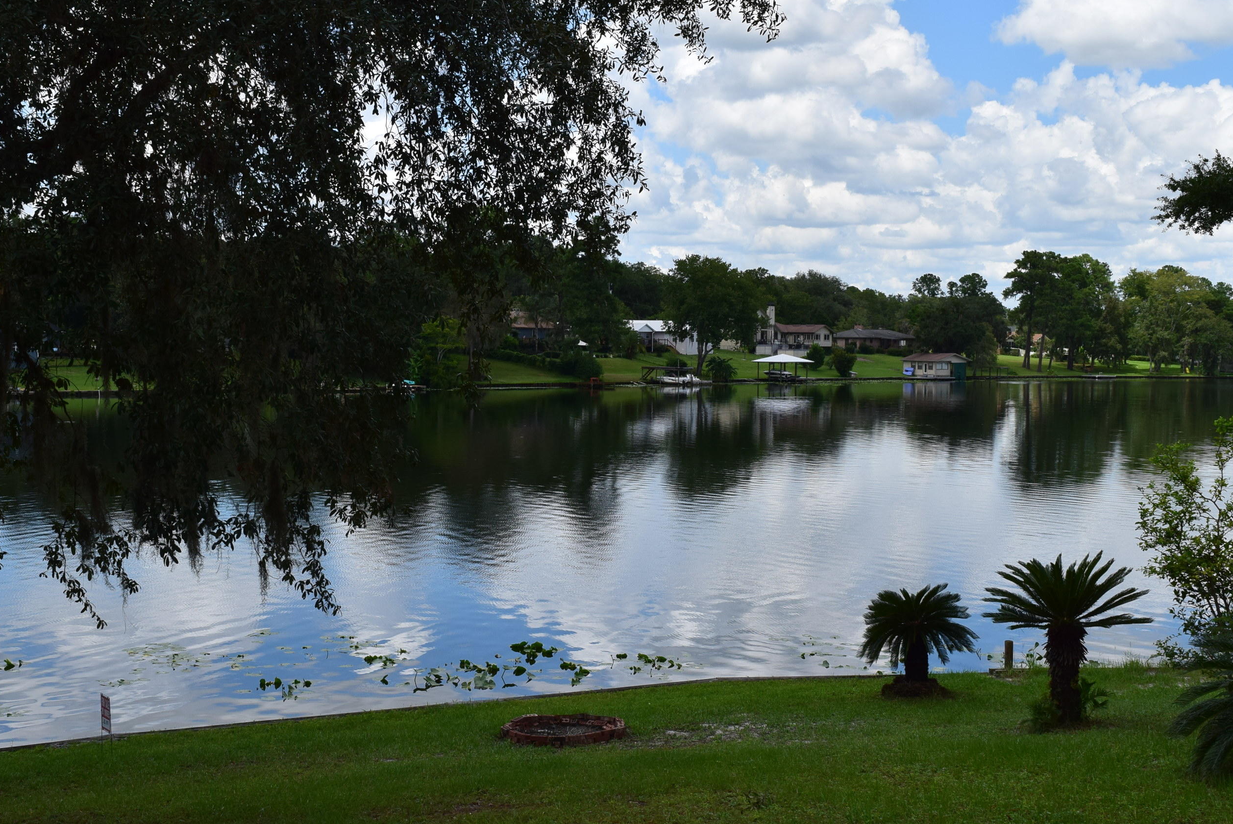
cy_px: 436
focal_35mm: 45
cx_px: 588
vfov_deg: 30.2
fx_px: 1529
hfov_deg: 43.9
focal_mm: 25
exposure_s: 1/500
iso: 280
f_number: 11
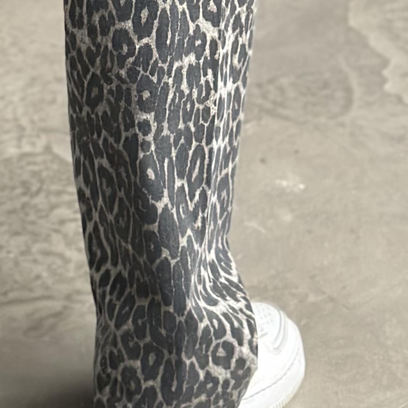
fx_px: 2080
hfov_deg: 11.1
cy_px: -190
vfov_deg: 10.8
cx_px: -12
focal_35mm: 156
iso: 400
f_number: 1.78
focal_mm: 6.86
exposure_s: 1/40
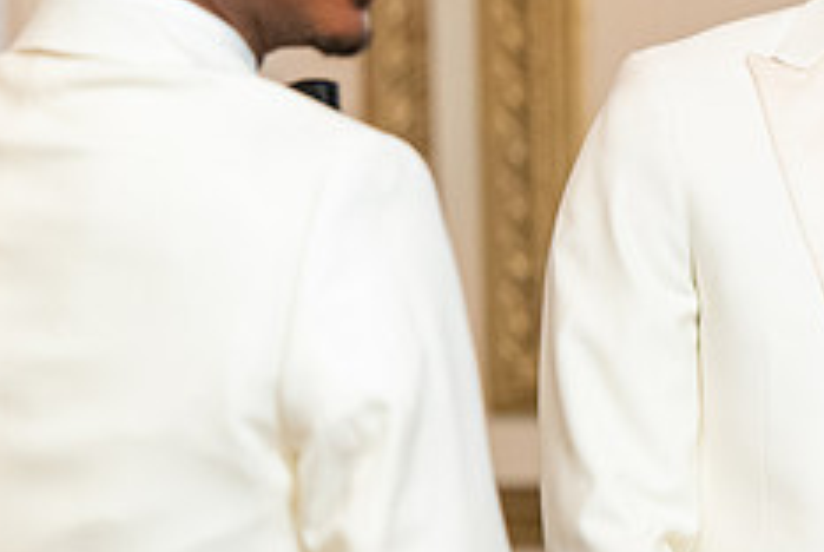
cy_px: 71
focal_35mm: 369
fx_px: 8457
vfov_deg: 3.7
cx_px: 818
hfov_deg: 5.6
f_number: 4.5
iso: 2500
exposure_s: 1/250
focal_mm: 130
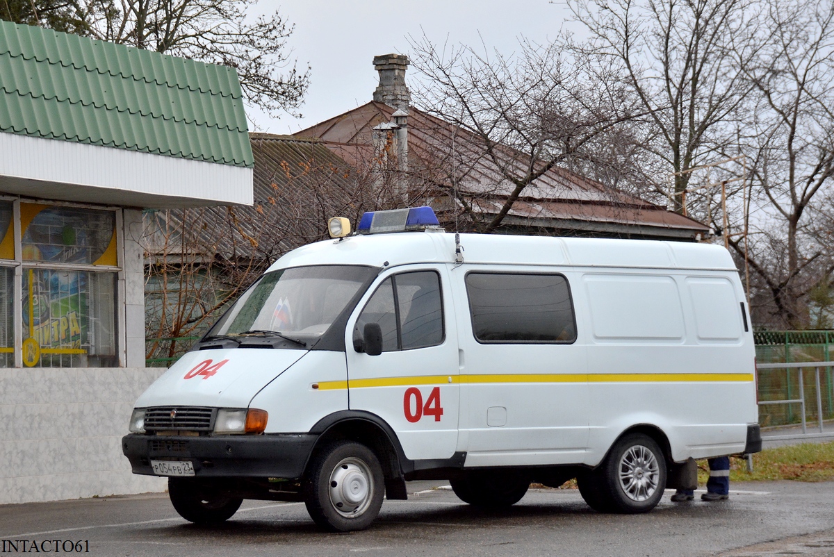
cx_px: 417
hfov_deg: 21.9
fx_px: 2156
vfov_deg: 14.7
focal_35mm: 93
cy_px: 278
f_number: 4.8
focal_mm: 62
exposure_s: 1/1000
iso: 720
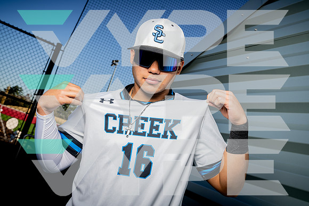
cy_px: 103
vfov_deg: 32.6
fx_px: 352
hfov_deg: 47.4
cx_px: 154
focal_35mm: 41
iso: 125
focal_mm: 41
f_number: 9
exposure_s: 1/250
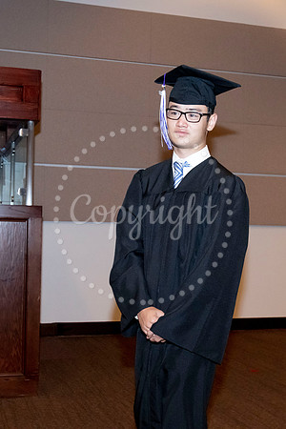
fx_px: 626
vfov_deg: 37.9
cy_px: 214
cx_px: 143
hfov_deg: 25.8
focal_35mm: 53
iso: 6400
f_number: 7.1
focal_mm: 35
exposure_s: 1/200
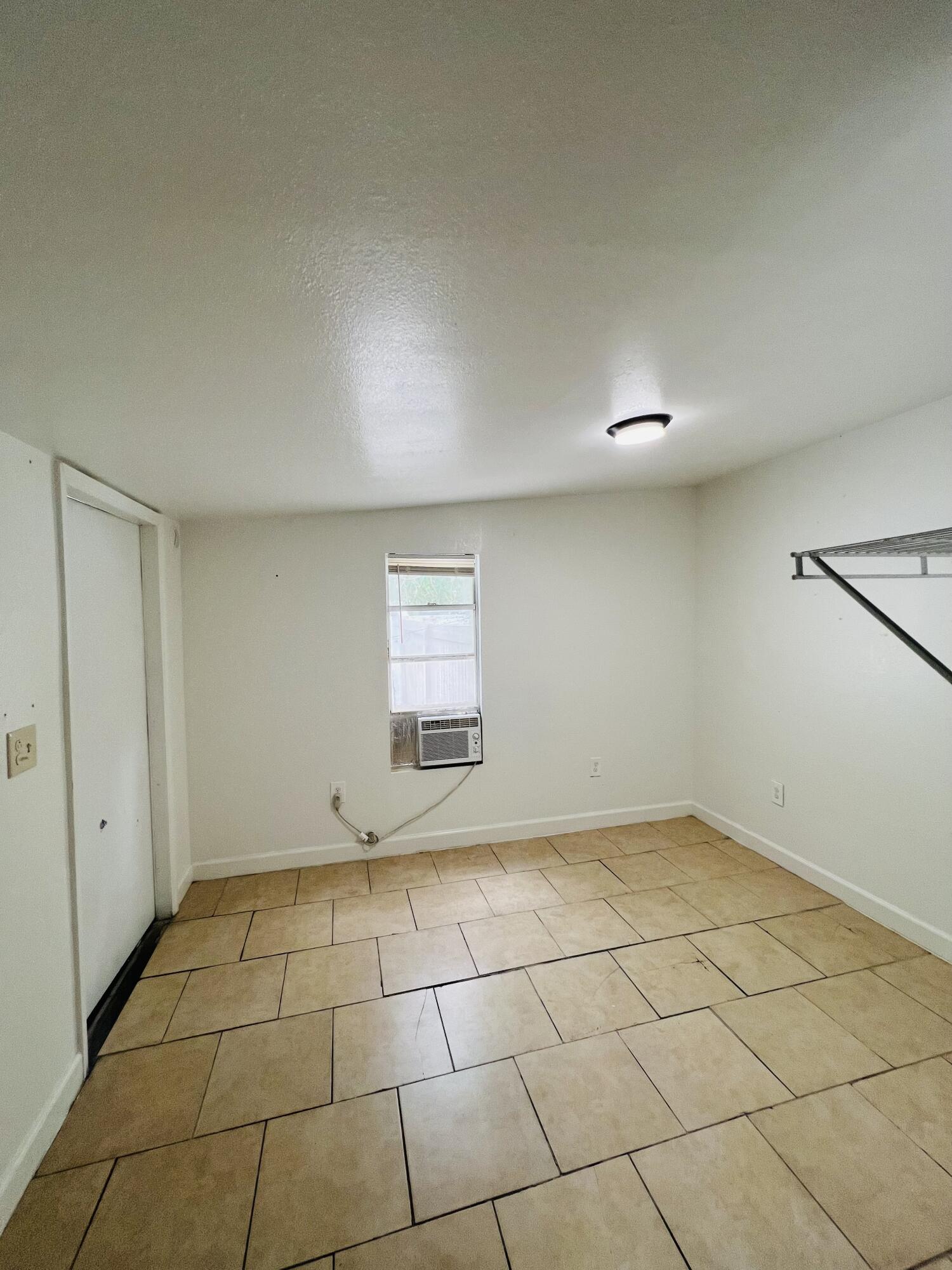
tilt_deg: -0.9
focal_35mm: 13
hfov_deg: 89.9
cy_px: 635
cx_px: 476
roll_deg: +1.6
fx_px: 477
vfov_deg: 106.2
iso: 100
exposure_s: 1/99
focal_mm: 1.57
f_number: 1.8
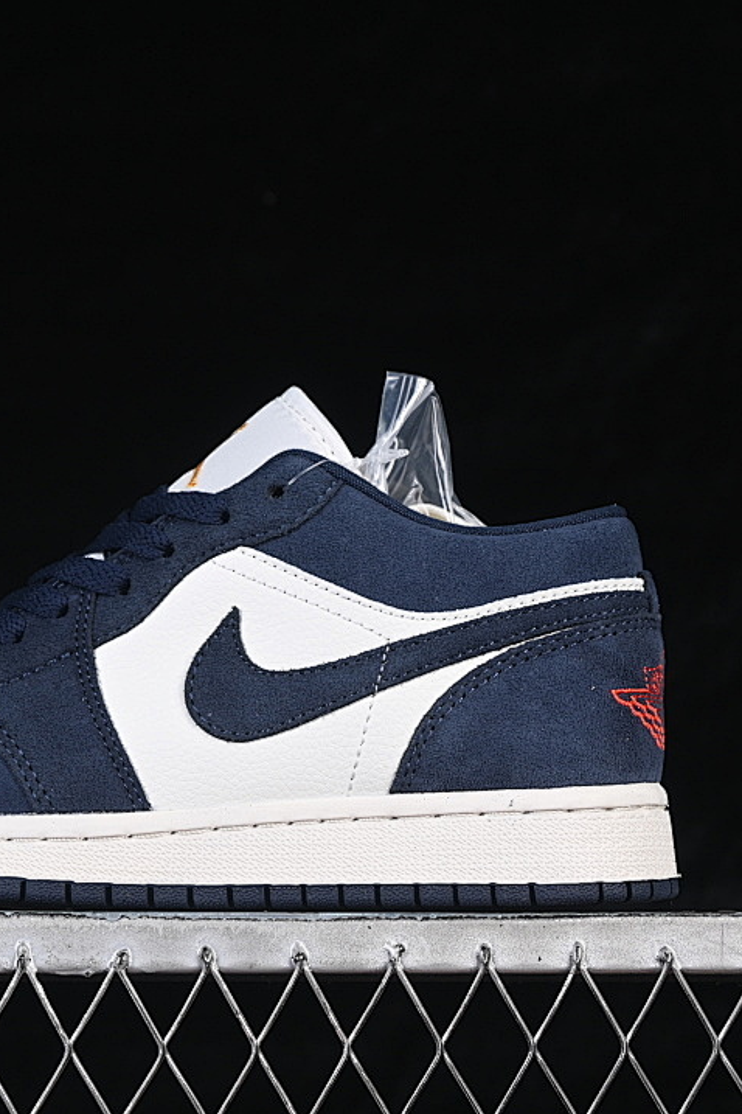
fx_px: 3493
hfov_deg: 12.1
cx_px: 175
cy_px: 558
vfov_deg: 18.1
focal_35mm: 113
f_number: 7.1
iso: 160
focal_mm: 50
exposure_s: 1/60
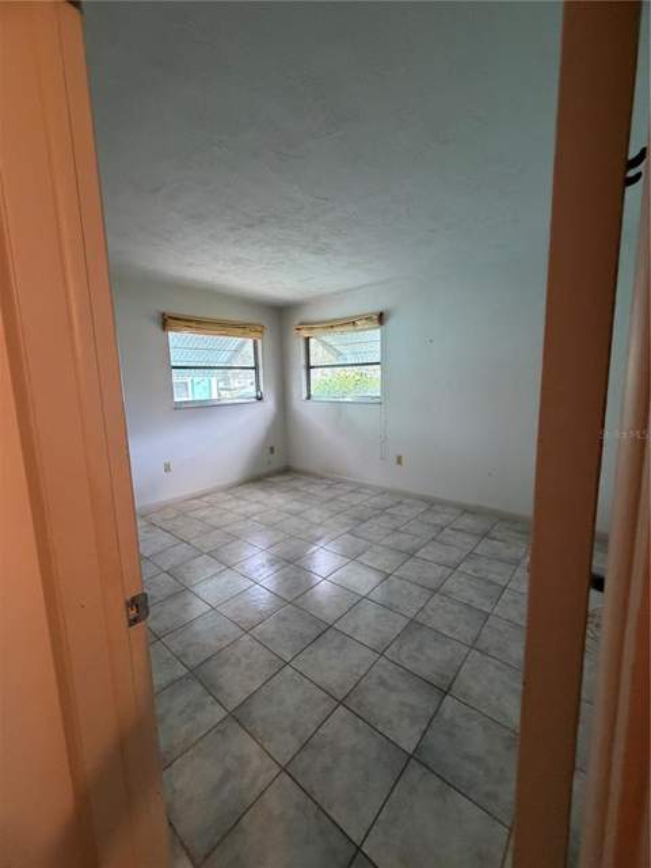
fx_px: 351
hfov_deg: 85.7
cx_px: 326
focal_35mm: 14
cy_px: 434
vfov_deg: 102.1
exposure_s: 1/60
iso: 500
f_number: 2.2
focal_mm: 2.22
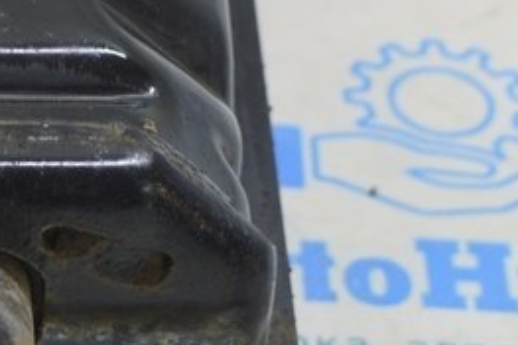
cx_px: -59
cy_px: 29
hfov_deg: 11.6
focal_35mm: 175
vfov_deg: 7.8
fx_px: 2516
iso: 400
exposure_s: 1/20
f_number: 5.6
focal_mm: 30
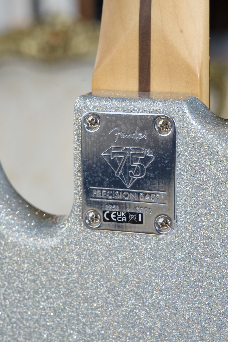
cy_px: 171
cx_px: 114
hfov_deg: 13.0
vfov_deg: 19.5
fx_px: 998
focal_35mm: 105
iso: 1250
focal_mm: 105
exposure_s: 1/80
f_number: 8
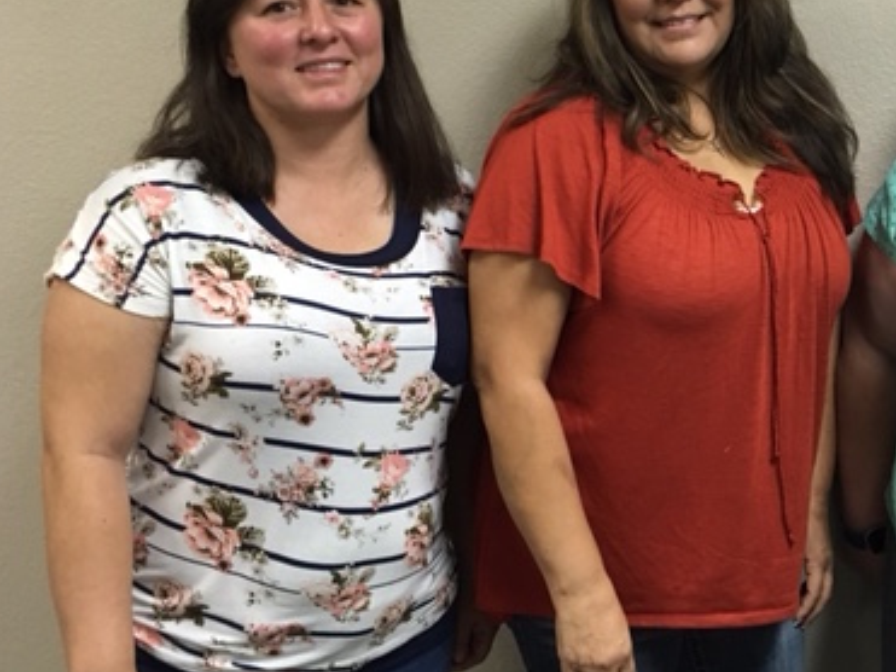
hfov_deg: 36.6
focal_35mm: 50
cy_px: 218
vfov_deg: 28.9
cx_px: 744
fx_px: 1294
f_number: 2.2
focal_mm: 4.15
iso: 125
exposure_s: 1/30
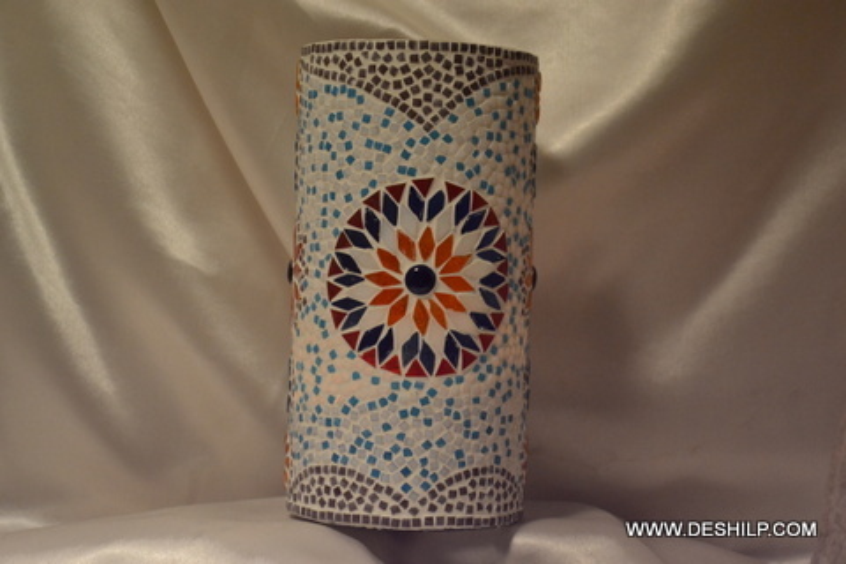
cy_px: 282
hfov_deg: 24.6
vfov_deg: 16.6
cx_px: 423
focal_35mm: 82
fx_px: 1939
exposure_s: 1/15
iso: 2200
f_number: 5.6
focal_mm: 55
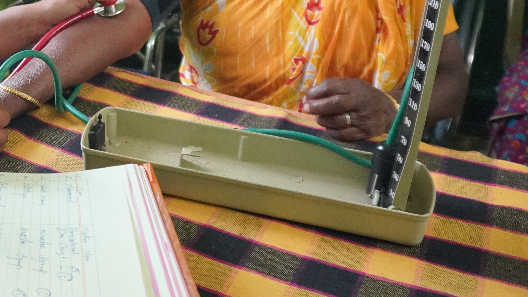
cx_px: 20
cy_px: 0
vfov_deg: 22.6
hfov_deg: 37.0
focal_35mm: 51
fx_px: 714
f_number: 4
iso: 4000
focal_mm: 16
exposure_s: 1/160
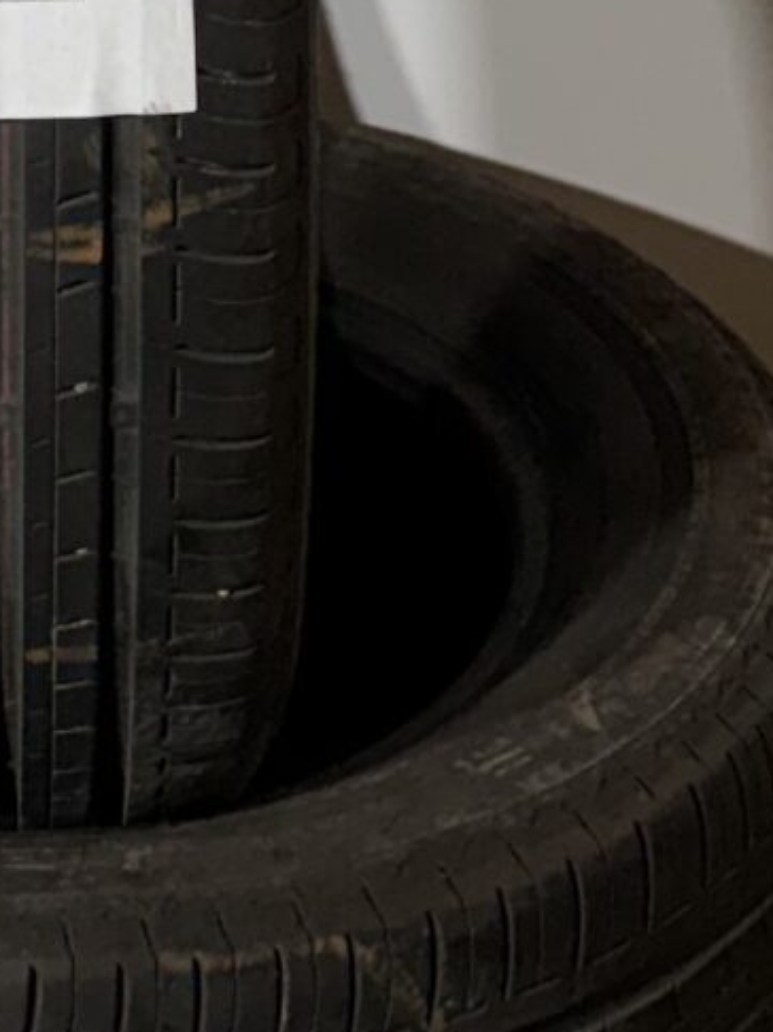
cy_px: -1246
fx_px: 4083
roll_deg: +0.7
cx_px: -66
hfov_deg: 10.7
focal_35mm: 137
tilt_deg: -4.6
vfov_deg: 12.2
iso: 64
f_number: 1.6
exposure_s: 1/100
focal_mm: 5.96
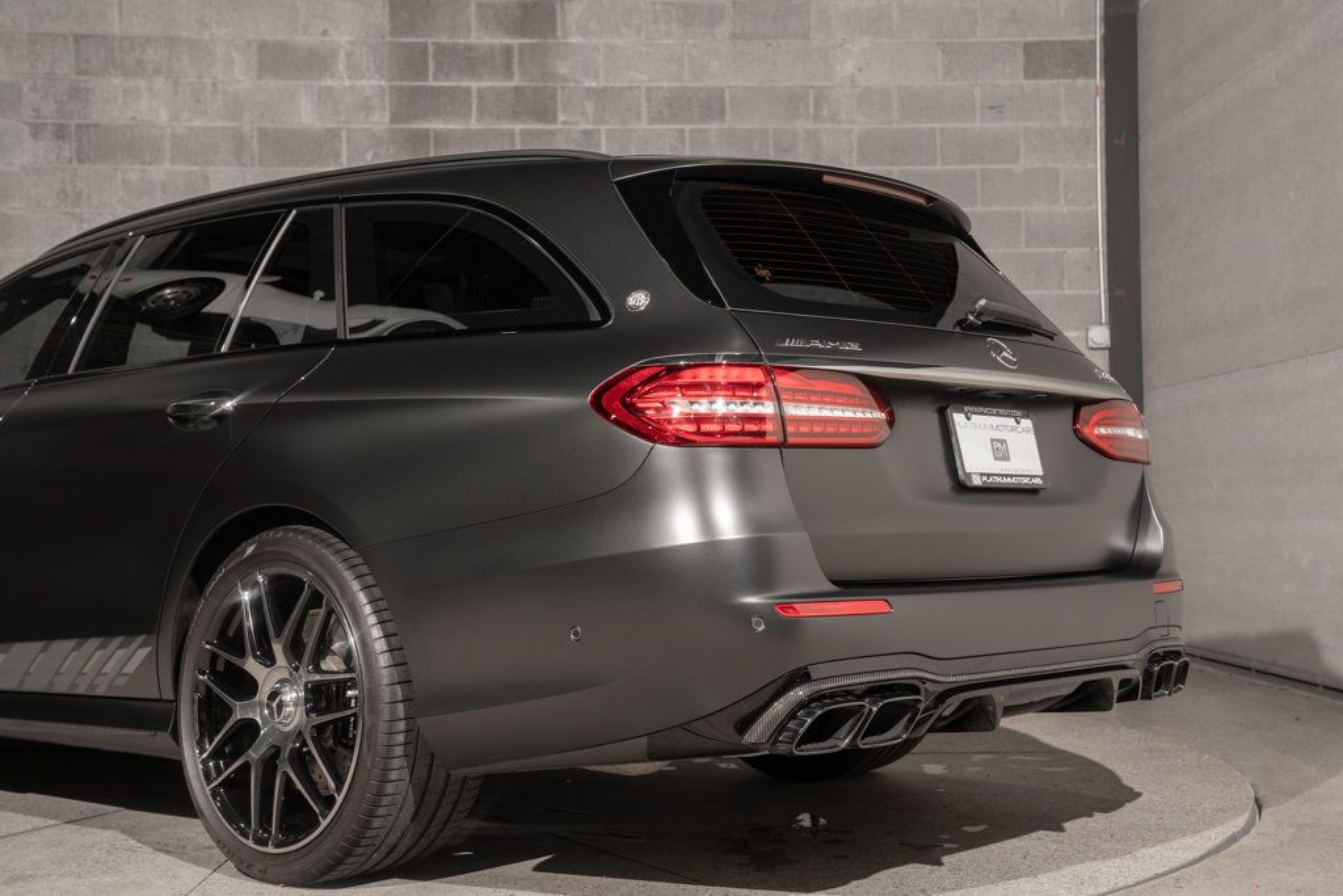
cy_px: 448
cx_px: 672
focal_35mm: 46
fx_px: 1716
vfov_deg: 29.3
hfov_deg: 42.7
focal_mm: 46
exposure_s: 1/50
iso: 200
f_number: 5.6
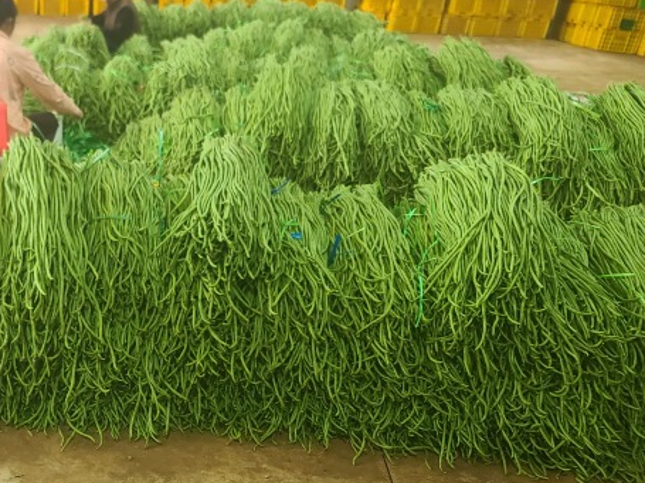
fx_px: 820
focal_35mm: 44
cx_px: 122
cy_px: 326
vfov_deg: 32.6
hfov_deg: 41.0
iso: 125
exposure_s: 1/50
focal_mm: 7
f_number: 1.8
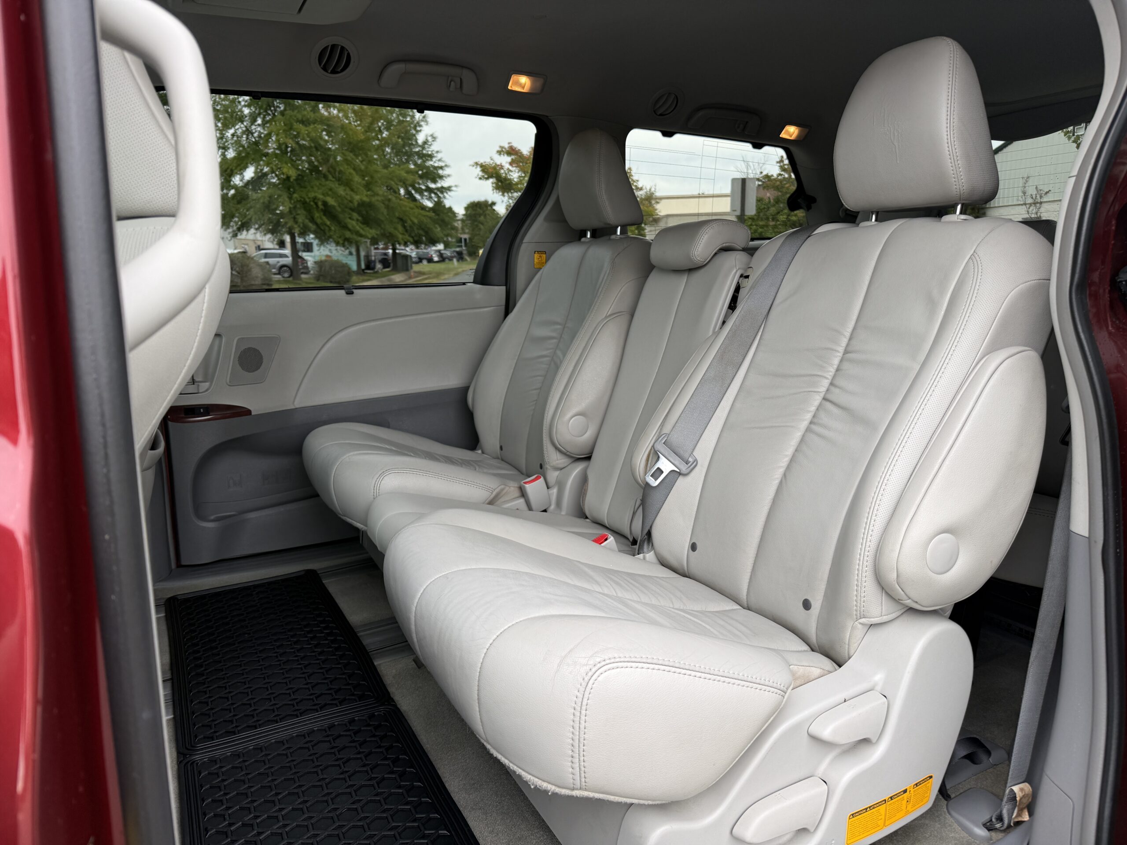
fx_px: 781
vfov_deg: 56.8
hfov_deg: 71.6
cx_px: 564
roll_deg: +1.4
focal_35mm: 24
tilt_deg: -10.8
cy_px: 422
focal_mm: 6.76
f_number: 1.78
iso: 80
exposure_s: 1/459
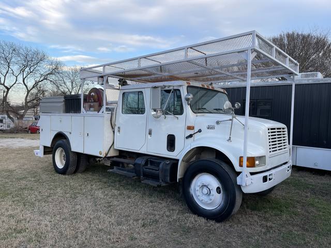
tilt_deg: -2.8
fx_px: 249
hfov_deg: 67.3
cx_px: 166
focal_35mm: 26
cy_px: 124
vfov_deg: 53.1
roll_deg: -1.8
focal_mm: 5.1
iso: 32
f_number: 1.6
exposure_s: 1/509
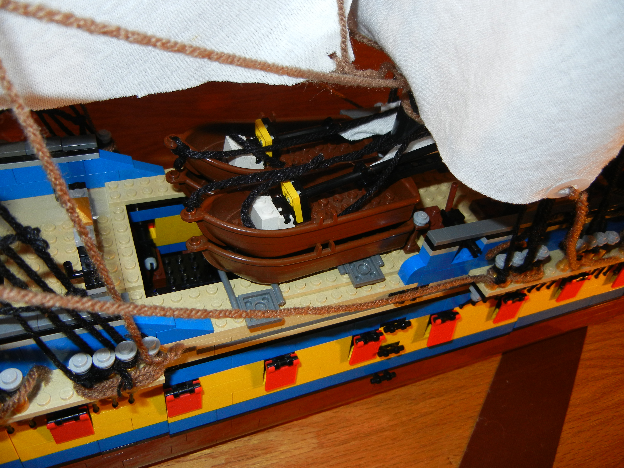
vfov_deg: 46.8
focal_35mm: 30
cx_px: 312
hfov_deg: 60.0
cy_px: 234
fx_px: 541
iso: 200
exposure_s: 1/30
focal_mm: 5.4
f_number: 3.5
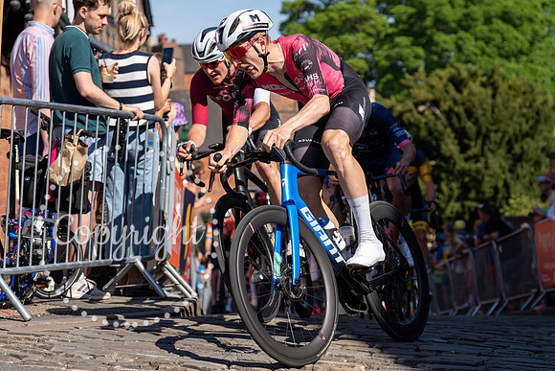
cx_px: 221
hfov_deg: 22.6
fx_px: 1383
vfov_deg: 15.2
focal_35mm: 90
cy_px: 164
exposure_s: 1/1000
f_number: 3.5
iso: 100
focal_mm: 70
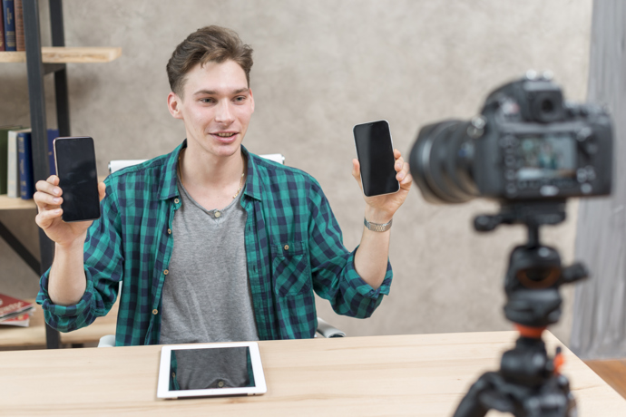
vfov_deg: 27.0
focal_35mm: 50
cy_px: 208
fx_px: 869
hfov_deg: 39.6
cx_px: 313
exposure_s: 1/160
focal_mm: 50
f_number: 2.8
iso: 400
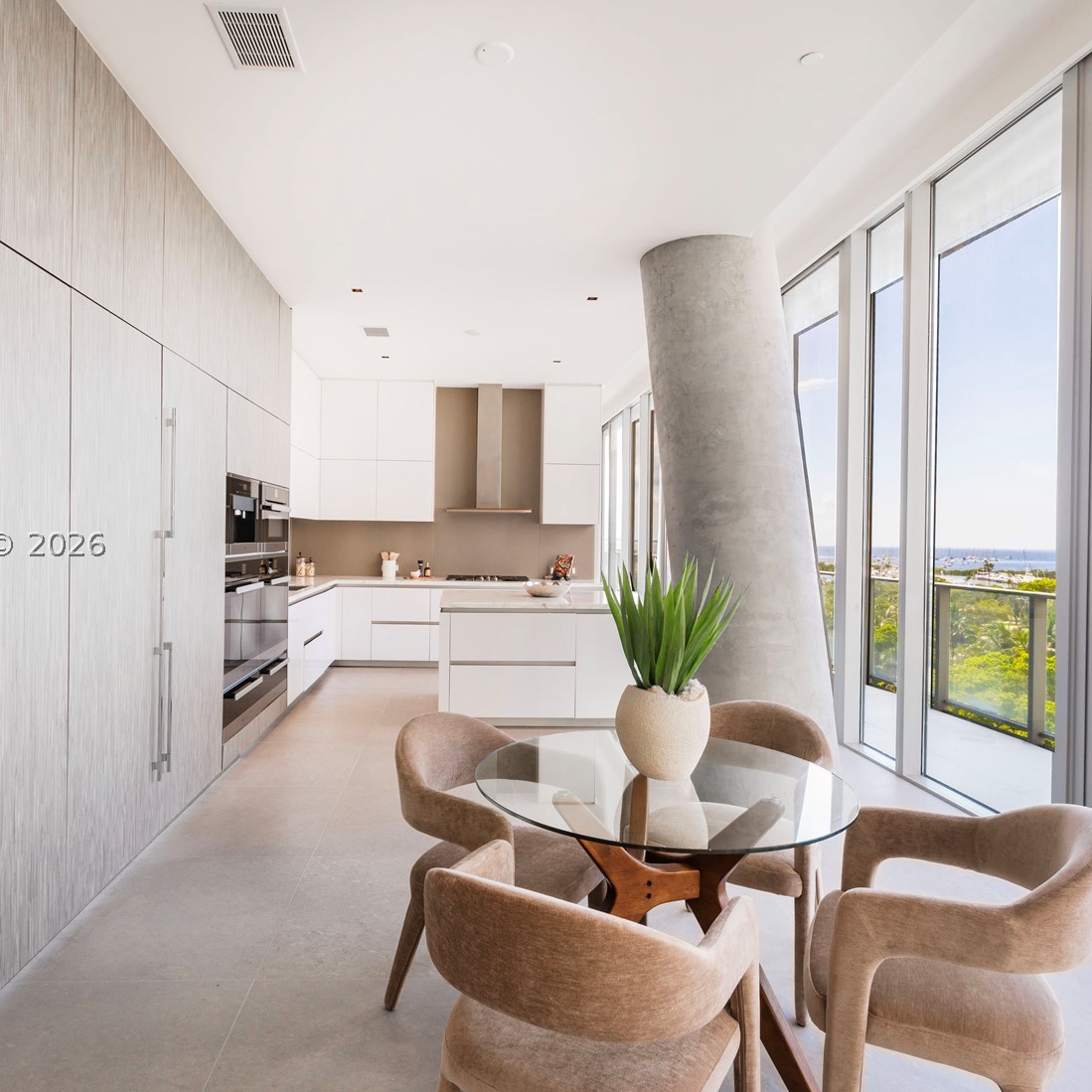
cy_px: 542
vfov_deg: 70.5
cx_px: 495
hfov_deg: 70.3
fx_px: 773
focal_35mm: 22
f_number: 9
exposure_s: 1/20
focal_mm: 11
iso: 250
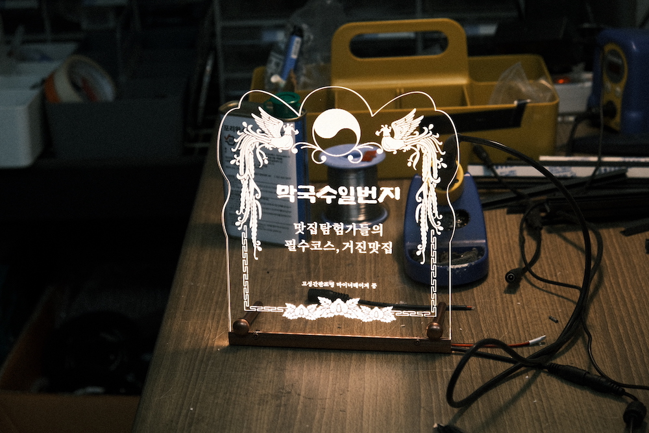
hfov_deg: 24.5
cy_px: 216
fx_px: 1496
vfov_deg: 16.5
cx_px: 324
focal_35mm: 83
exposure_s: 1/160
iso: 640
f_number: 4
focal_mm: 55
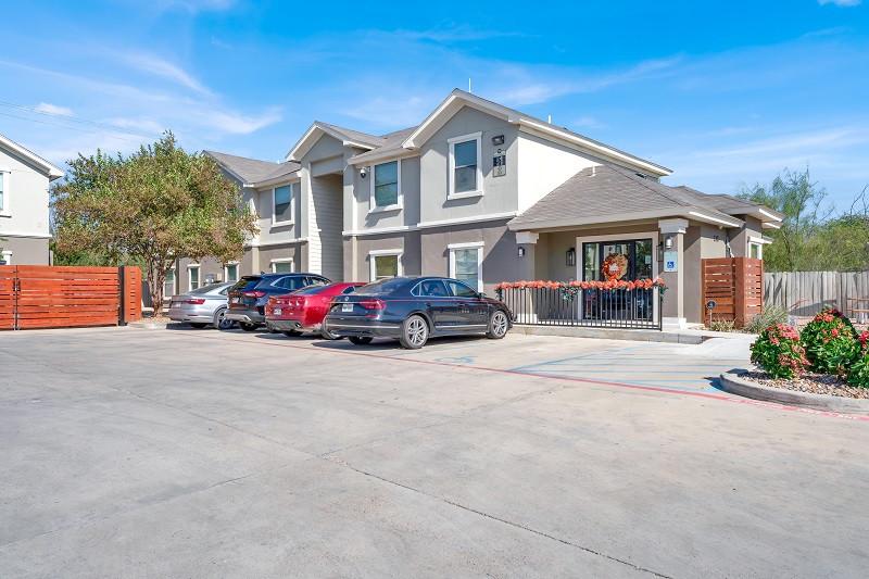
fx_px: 557
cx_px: 434
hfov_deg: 75.9
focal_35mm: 23
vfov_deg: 54.9
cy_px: 290
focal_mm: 23.1
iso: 200
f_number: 8
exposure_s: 1/500
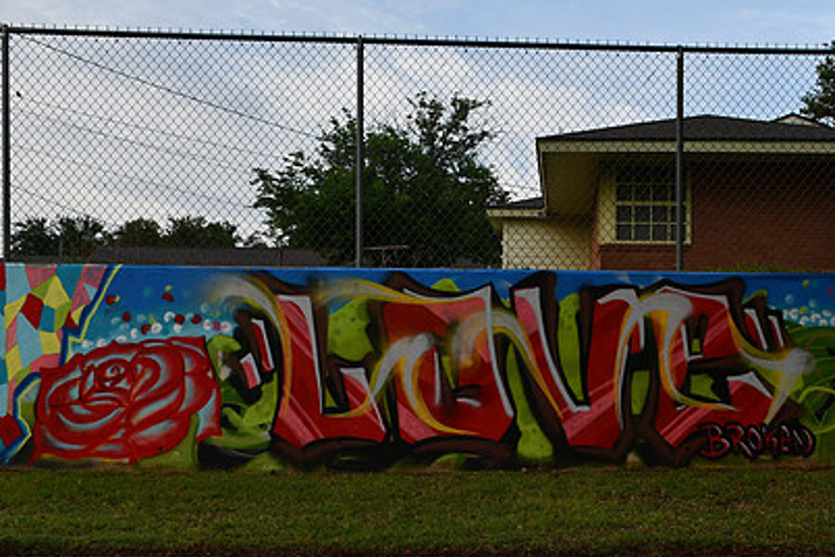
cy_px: 317
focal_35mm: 52
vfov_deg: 26.0
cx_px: 511
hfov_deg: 38.0
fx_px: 1206
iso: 200
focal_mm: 24
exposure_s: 1/250
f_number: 8
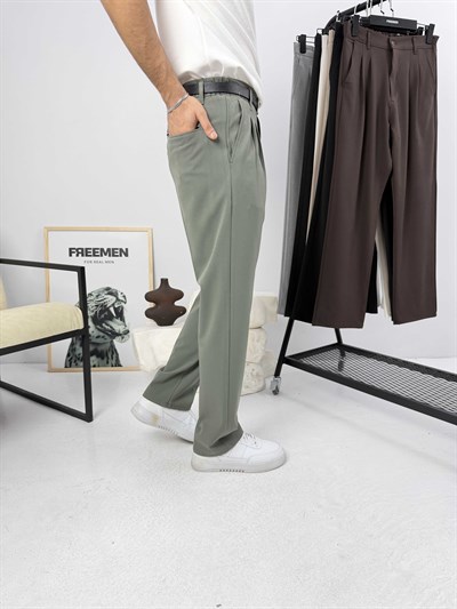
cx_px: 228
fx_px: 422
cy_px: 304
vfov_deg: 71.6
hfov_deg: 56.8
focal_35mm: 24
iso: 125
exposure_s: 1/118
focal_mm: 6.76
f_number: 1.78
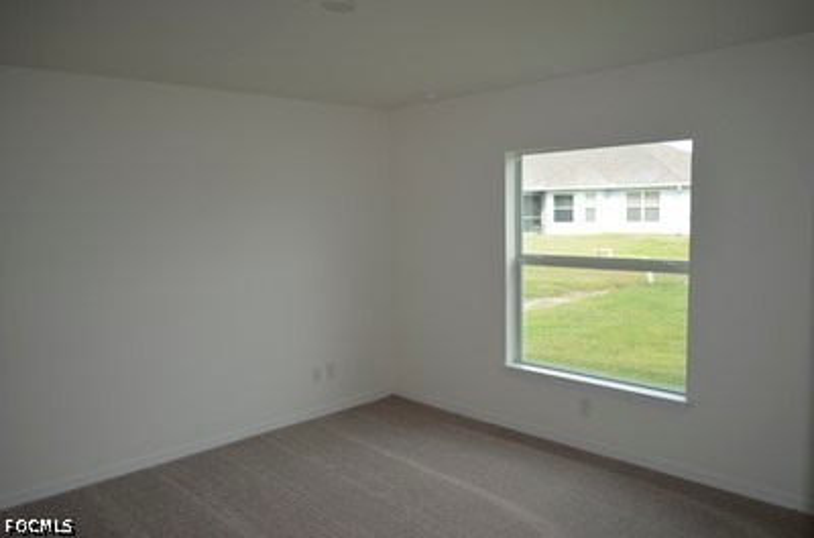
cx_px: 407
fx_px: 609
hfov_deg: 67.5
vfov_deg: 47.6
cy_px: 269
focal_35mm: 27
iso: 200
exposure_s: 1/200
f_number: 3.5
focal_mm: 18
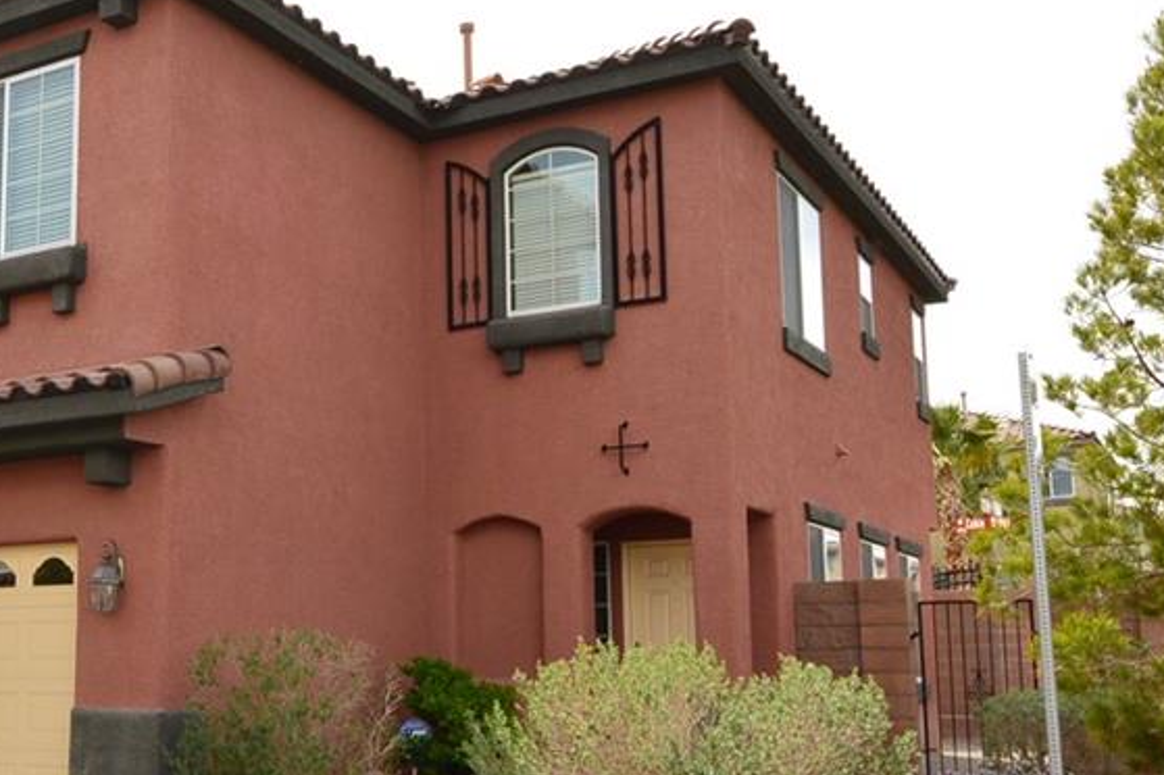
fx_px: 1422
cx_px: 285
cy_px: 454
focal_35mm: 44
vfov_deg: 30.4
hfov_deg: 43.1
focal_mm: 9
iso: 160
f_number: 9
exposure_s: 1/250
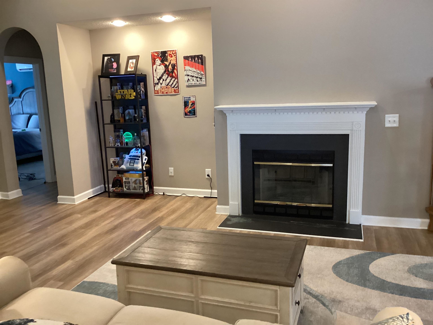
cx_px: 216
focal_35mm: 31
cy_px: 162
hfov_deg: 58.4
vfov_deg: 45.4
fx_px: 388
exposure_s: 1/50
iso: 400
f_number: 2.4
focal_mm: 3.3
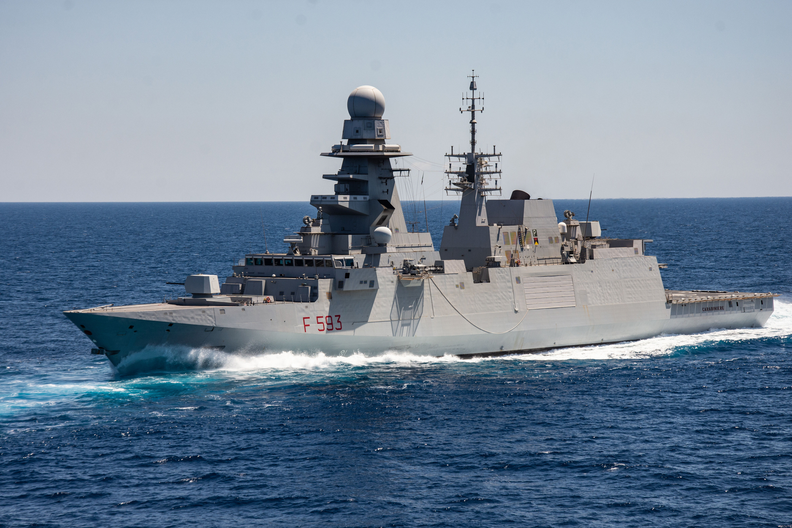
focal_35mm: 112
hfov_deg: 18.2
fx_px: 2475
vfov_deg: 12.2
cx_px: 396
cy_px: 264
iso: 250
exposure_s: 1/1000
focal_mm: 75
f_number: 8
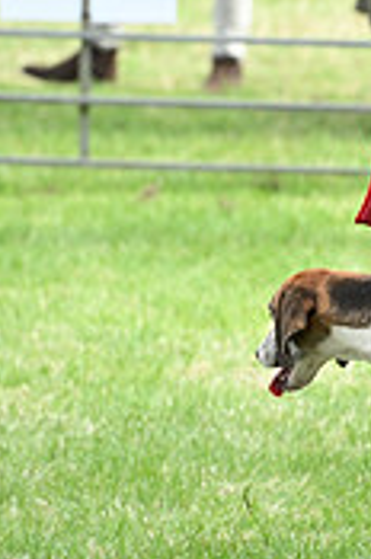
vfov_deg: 3.7
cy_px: 104
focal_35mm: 565
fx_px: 8768
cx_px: 899
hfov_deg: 2.4
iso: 900
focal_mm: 170
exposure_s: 1/1000
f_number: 5.6
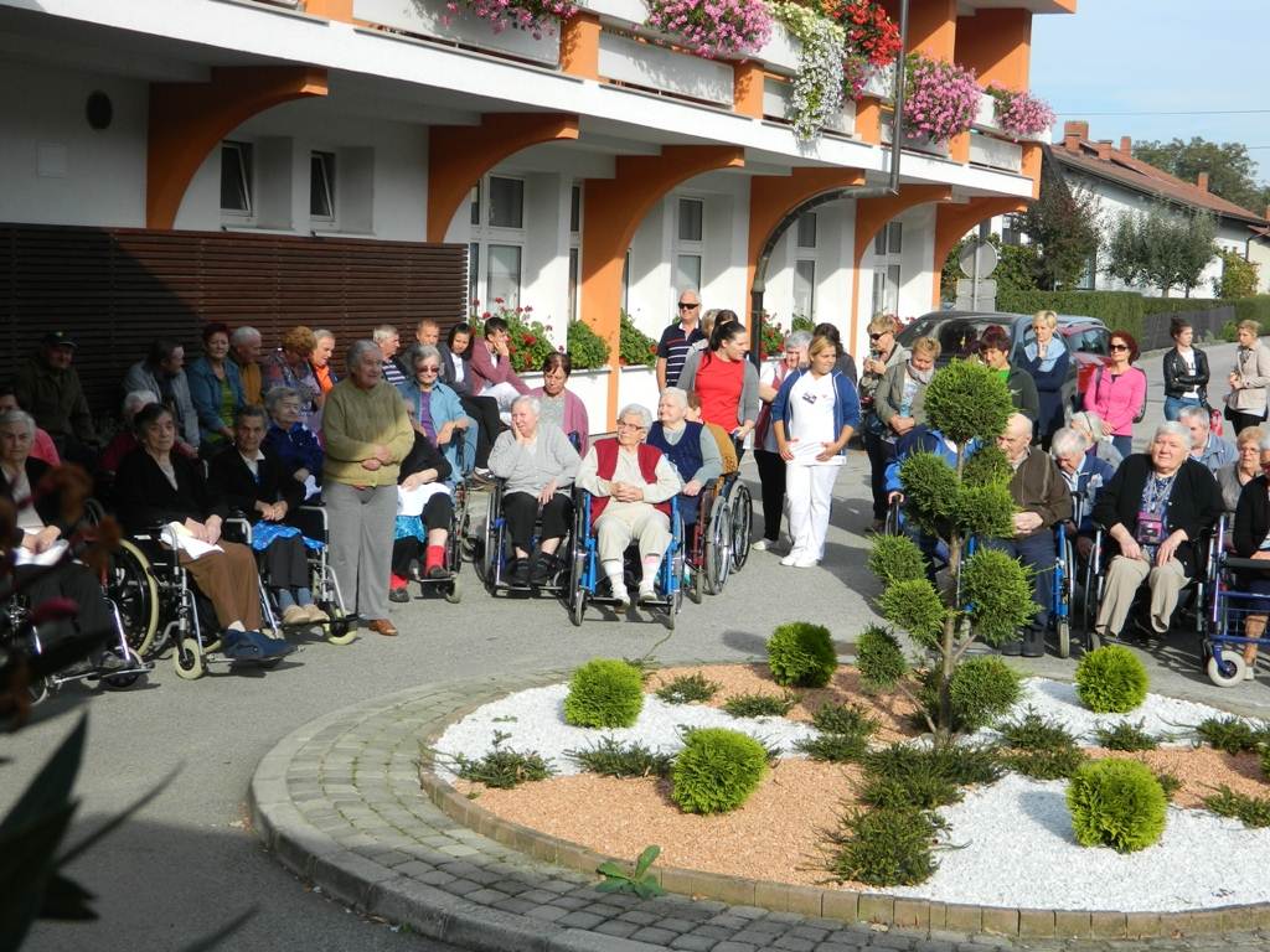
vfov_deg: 25.7
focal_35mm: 57
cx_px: 635
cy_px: 476
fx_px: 2091
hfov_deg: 33.8
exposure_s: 1/400
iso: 80
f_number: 3.8
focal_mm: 10.2
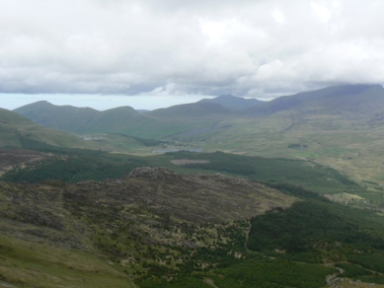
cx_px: 200
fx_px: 444
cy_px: 138
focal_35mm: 40
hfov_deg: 46.8
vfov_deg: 36.0
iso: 80
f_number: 5.6
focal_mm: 6
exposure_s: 1/400
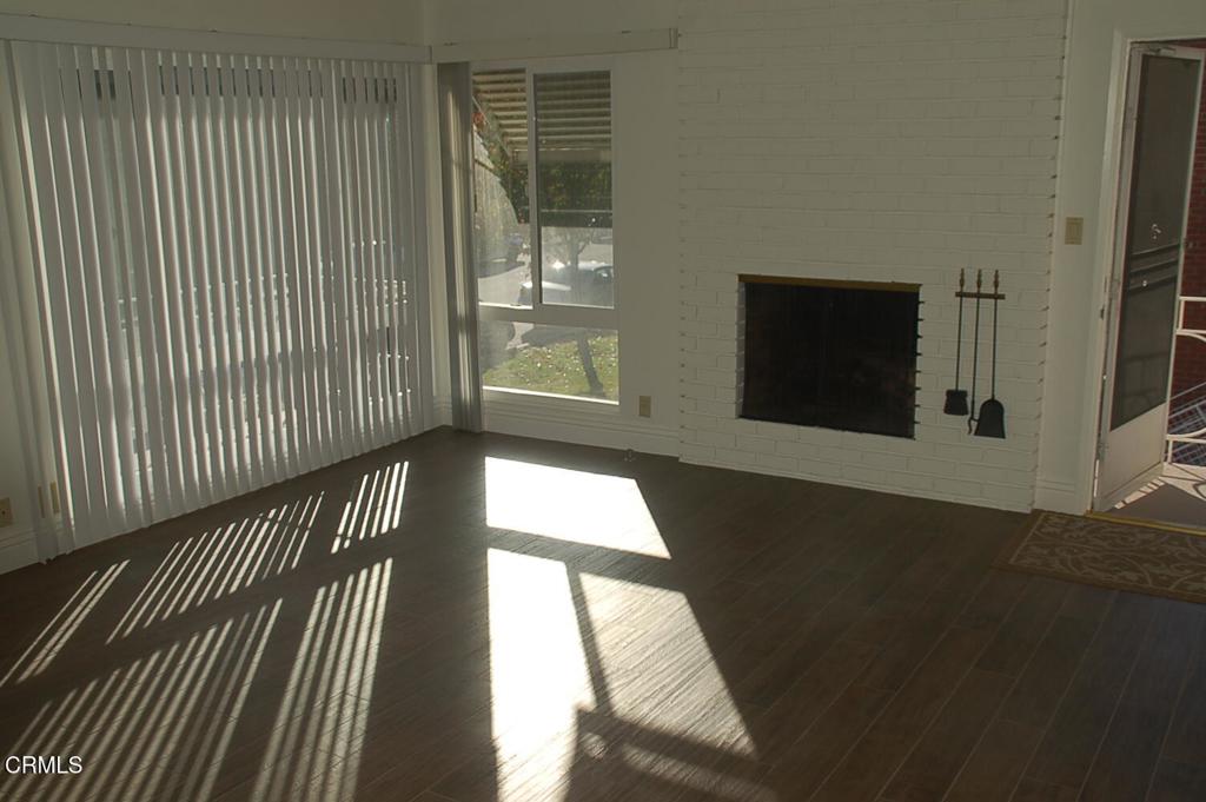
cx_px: 603
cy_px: 401
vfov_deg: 35.4
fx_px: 1255
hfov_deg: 51.3
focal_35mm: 38
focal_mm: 25
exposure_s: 1/500
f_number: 7.1
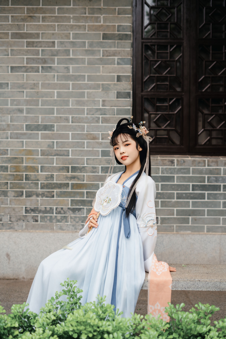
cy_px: 170
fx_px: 471
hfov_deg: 27.0
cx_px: 113
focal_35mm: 50
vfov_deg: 39.6
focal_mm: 50
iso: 125
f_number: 2.5
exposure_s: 1/250
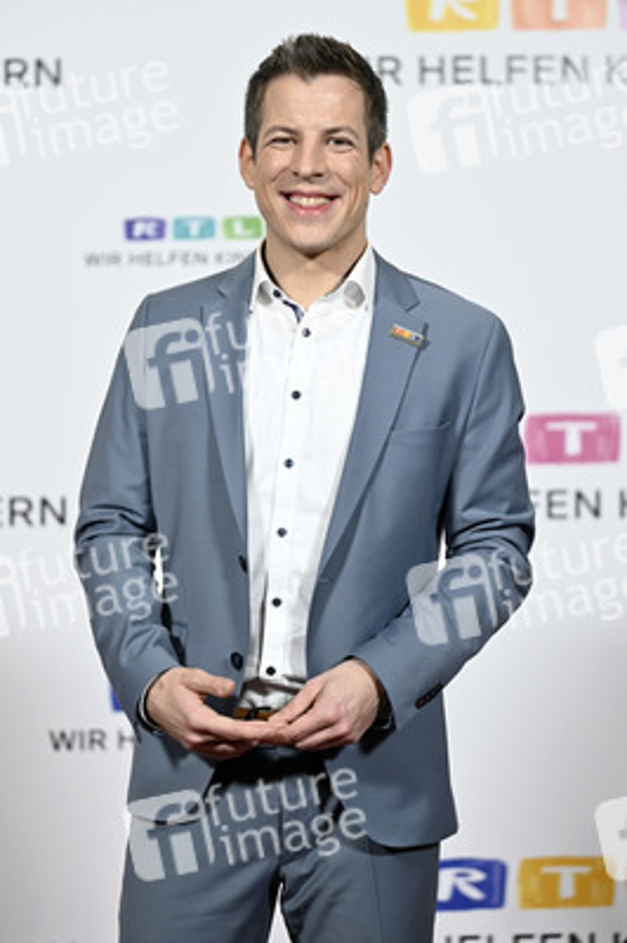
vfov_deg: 20.6
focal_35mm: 99
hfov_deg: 13.8
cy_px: 472
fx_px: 2591
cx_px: 314
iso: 1250
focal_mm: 99
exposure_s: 1/640
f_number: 2.8
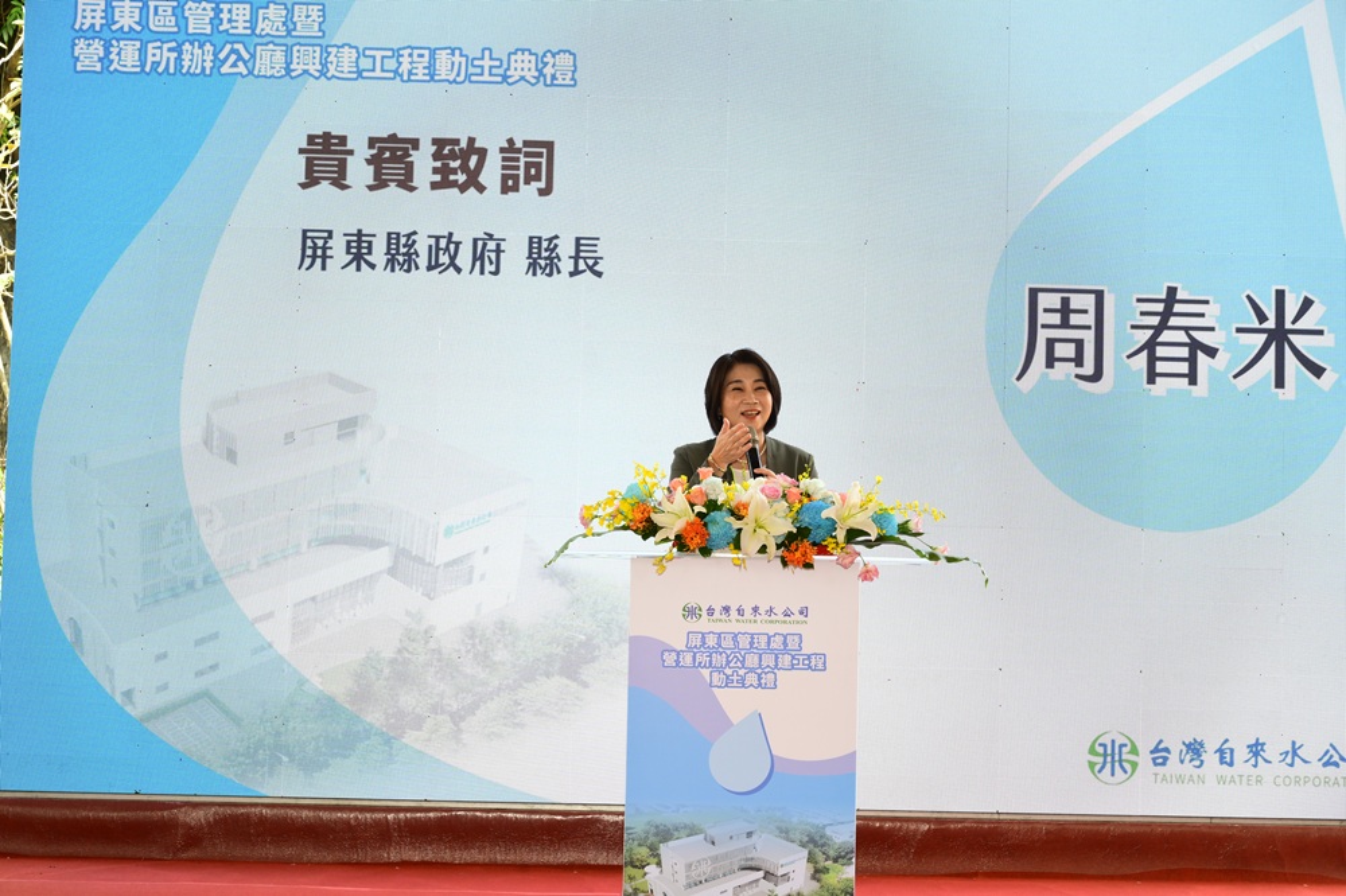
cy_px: 448
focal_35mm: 63
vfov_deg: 21.6
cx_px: 673
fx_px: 2355
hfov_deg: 31.9
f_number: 8
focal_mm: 63
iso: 640
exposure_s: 1/100
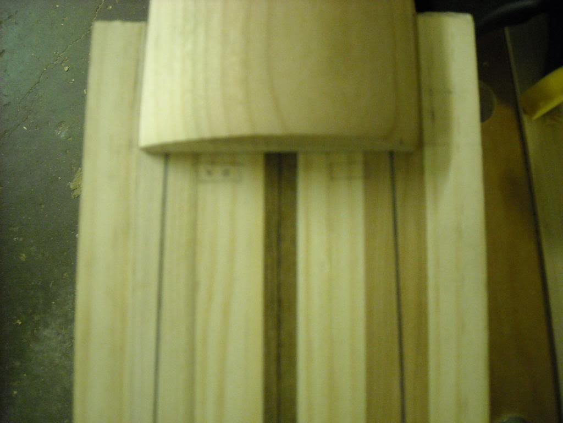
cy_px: 212
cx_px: 282
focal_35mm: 35
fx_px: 569
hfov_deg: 52.6
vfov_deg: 40.7
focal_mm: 5.7
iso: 400
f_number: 2.8
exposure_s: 1/12
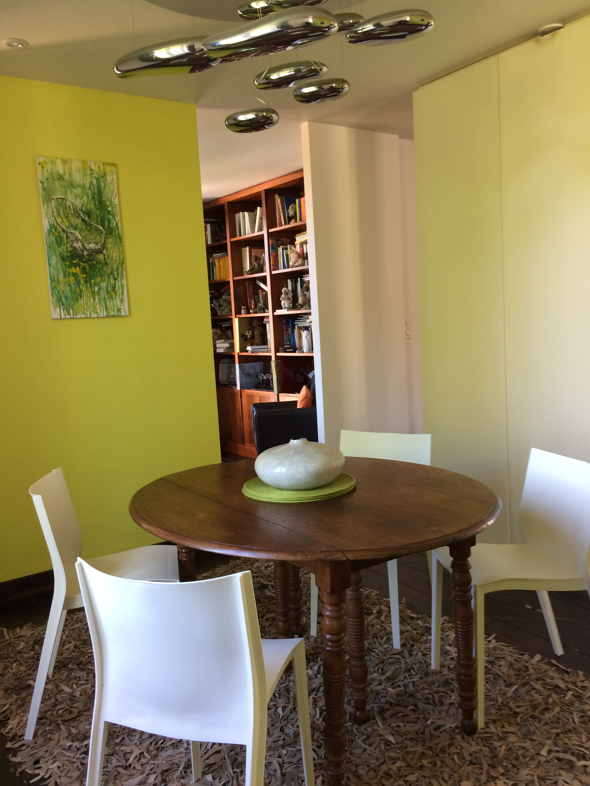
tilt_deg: -8.5
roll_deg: +4.7
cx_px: 295
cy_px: 393
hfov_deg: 48.2
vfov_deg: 61.7
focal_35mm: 29
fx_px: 659
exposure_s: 1/33
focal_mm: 4.15
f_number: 2.2
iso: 100
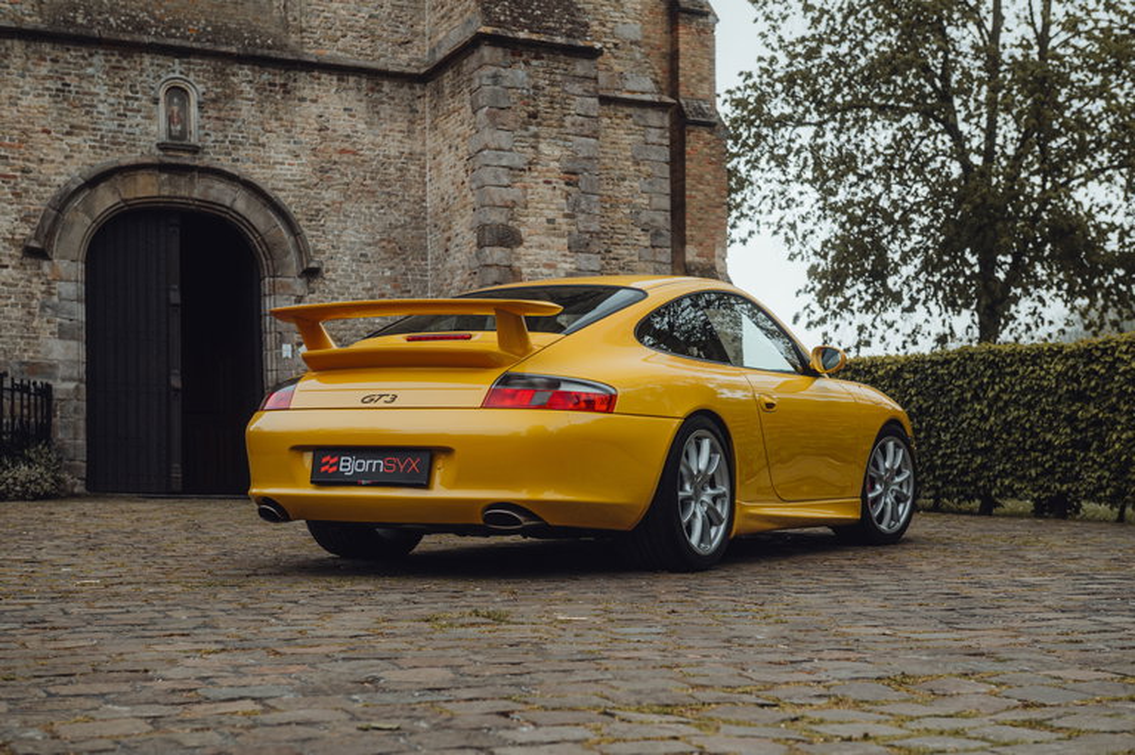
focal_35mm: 55
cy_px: 378
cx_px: 568
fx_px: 1733
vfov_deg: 24.6
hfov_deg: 36.3
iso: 200
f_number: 5.6
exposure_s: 1/160
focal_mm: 55
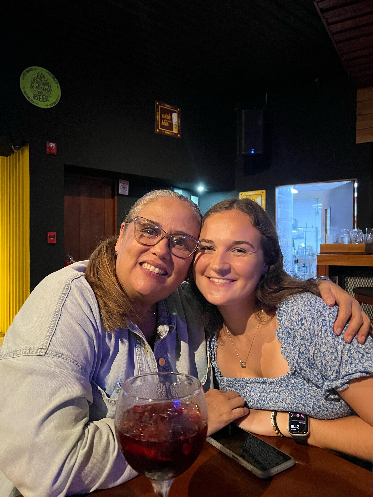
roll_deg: -0.2
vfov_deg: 67.3
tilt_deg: +0.2
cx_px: 186
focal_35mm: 26
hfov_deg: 53.1
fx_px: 374
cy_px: 248
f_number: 1.5
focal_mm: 5.7
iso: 800
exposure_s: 1/30
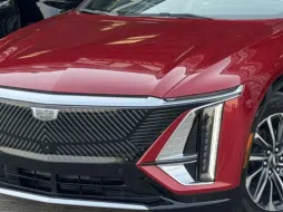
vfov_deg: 12.1
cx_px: 223
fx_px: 988
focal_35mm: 121
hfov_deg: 16.2
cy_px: 15
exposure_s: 1/417
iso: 64
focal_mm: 6.76
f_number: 1.78
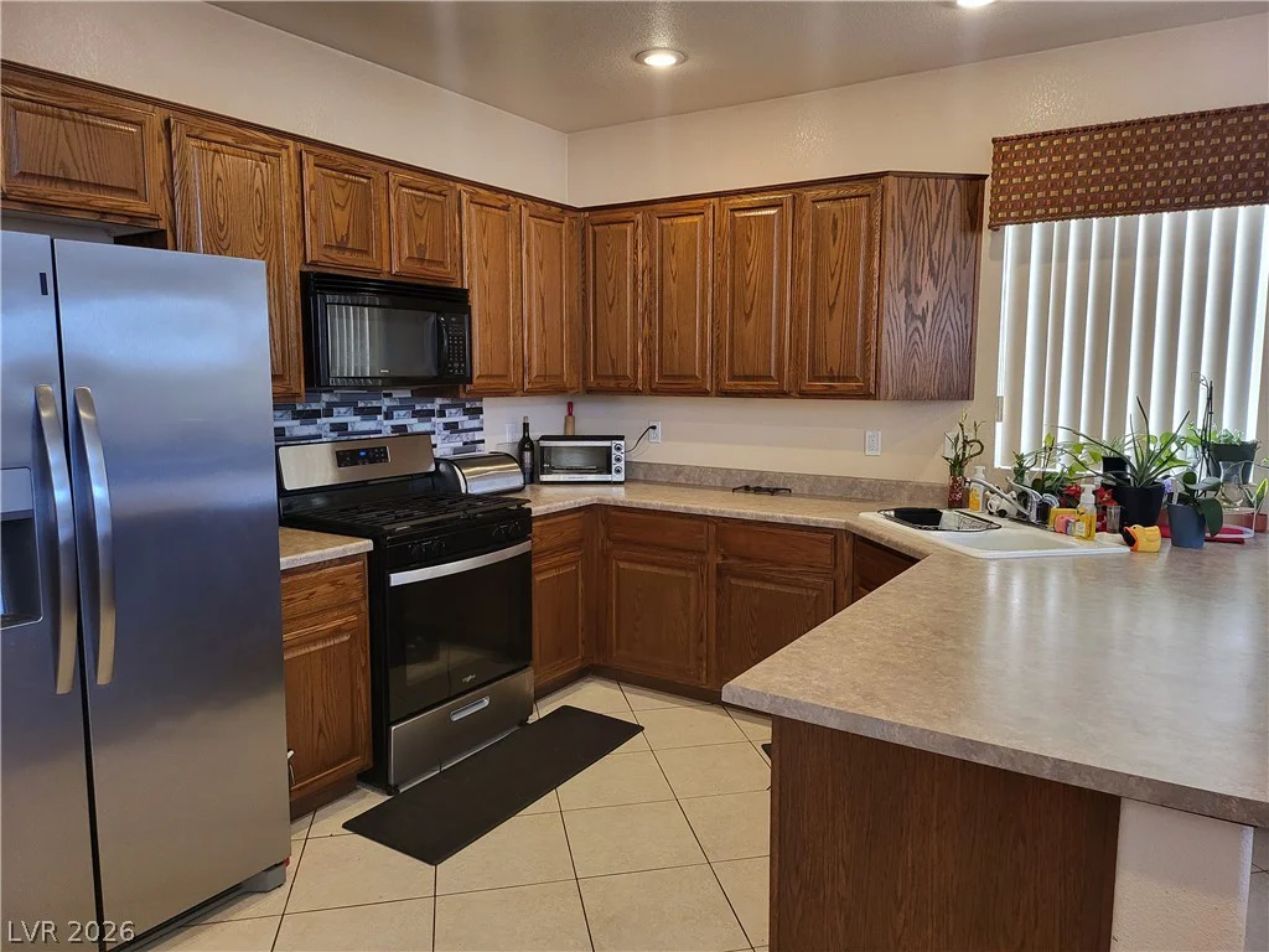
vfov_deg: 56.8
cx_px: 634
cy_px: 476
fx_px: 880
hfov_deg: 71.6
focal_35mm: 24
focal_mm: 5
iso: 320
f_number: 1.8
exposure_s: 1/120
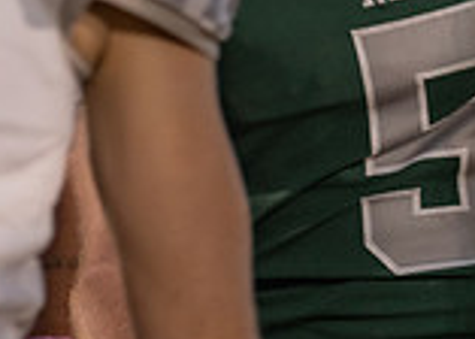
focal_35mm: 531
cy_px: -231
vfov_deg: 2.7
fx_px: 7160
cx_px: 434
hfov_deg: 3.8
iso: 500
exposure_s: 1/320
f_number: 2.8
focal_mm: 126
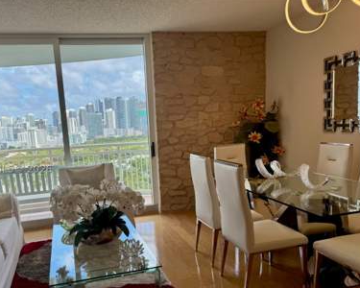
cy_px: 169
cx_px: 140
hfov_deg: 58.2
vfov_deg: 48.3
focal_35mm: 30
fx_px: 320
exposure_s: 1/876
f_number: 1.78
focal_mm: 6.76
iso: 80
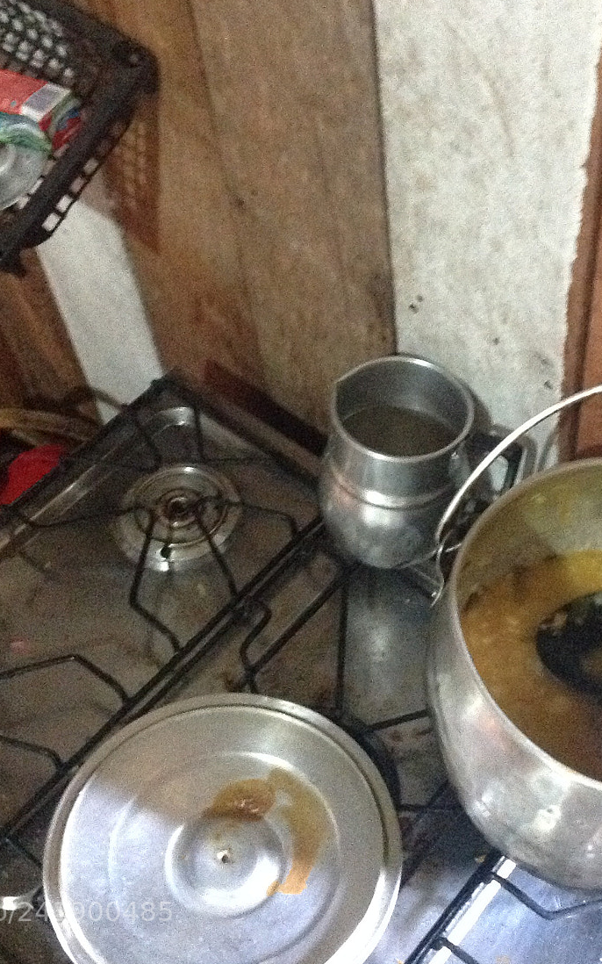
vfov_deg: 37.5
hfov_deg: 23.8
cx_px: 416
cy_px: 456
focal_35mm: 54
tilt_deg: -53.0
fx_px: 1418
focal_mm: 4.28
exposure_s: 1/15
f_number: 2.4
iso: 800
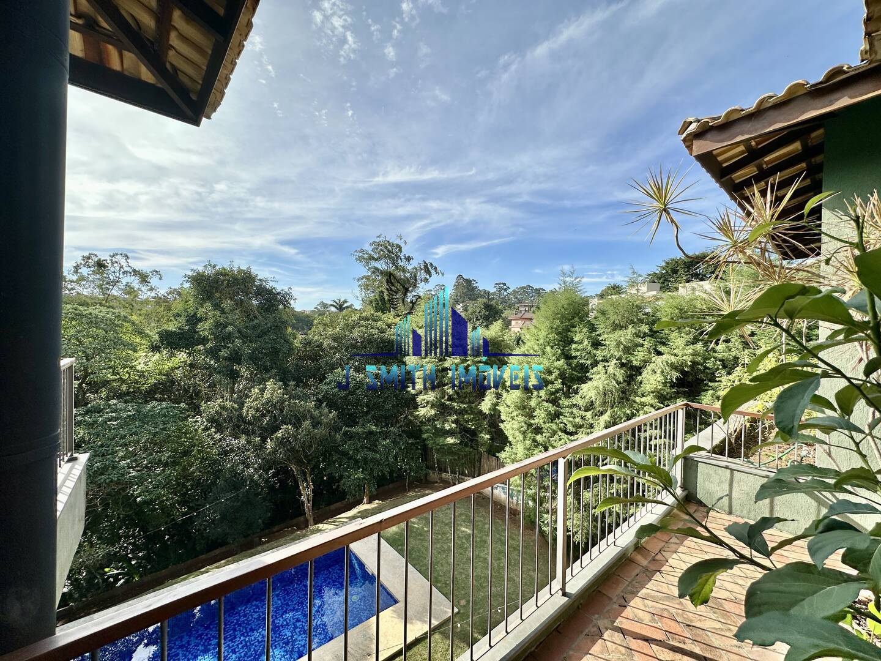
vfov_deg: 85.7
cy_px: 330
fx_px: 356
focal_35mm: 14
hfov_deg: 102.1
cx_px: 440
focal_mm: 2.22
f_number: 2.2
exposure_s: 1/1531
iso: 40
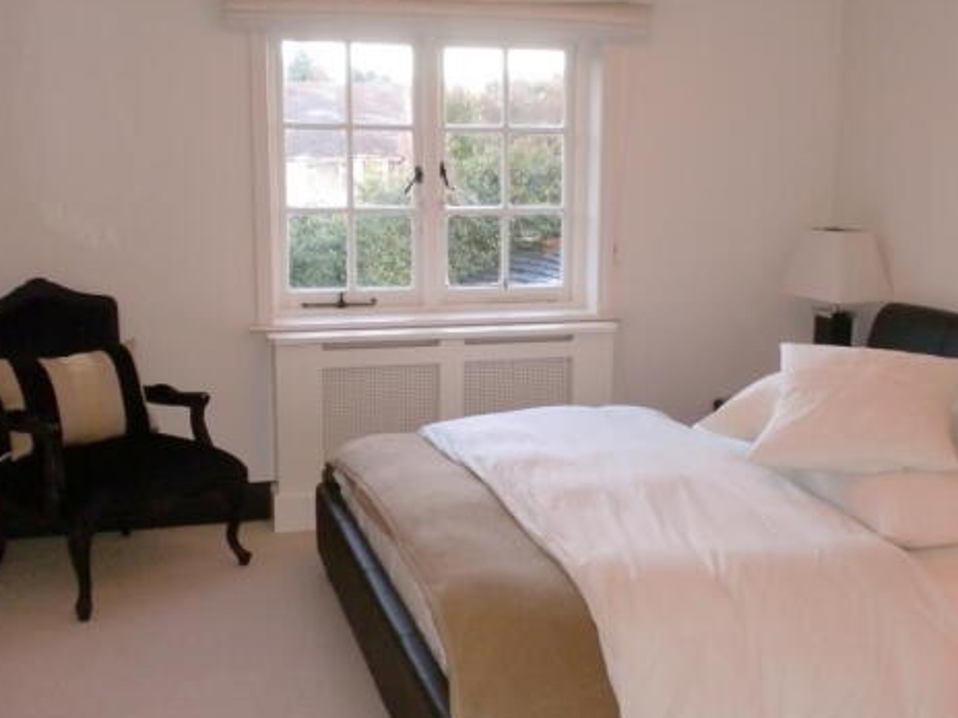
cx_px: 505
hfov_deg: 42.9
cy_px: 372
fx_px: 1218
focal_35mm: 44
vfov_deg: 32.9
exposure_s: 1/60
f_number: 3.1
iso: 400
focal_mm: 6.3
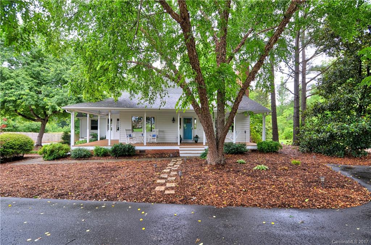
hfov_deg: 95.1
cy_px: 122
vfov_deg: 71.7
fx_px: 170
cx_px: 186
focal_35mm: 16
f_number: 4
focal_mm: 11
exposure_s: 1/60
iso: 100
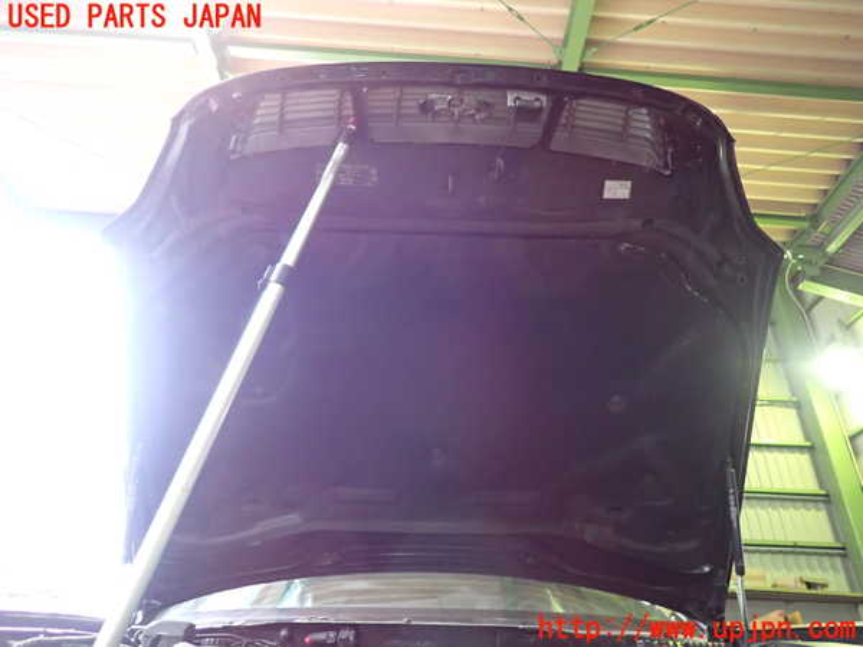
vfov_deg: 54.9
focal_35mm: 25
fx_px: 623
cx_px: 432
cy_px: 324
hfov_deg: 69.4
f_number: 2
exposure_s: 1/30
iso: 640
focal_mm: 4.5
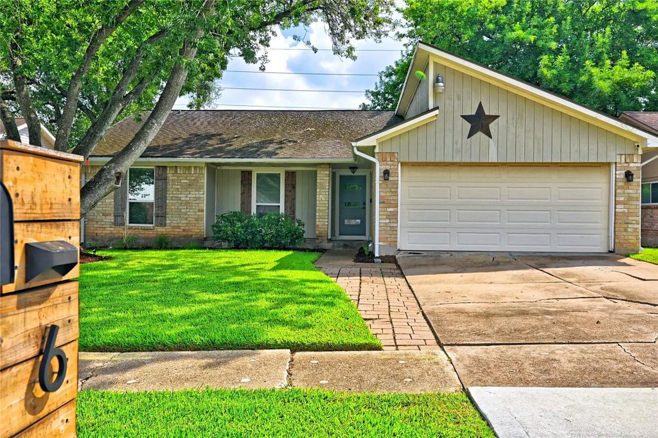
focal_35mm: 30
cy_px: 219
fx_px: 548
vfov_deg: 43.5
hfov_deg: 62.0
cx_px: 329
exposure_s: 1/640
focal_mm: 30
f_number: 8
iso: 400
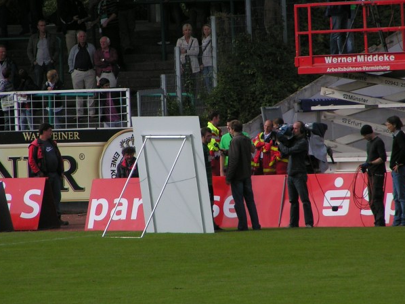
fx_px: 5946
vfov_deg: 2.9
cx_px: 208
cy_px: 116
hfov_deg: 3.9
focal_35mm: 508
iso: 50
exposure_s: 1/1000
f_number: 3.5
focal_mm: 58
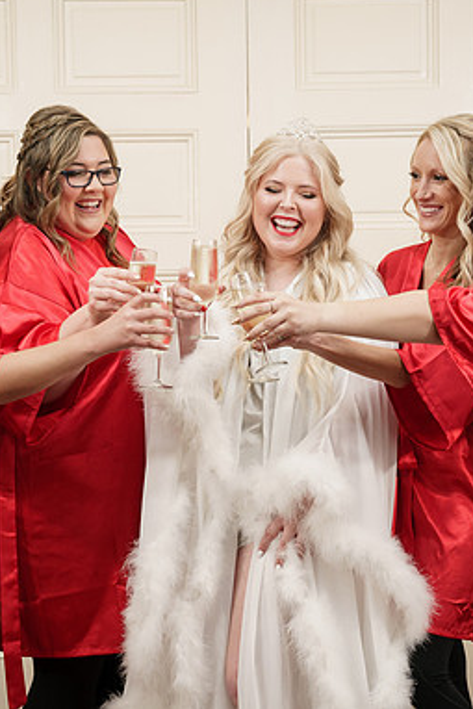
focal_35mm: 79
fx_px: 1555
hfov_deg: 17.3
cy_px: 352
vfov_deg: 25.7
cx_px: 265
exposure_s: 1/100
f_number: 4
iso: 2000
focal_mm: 52
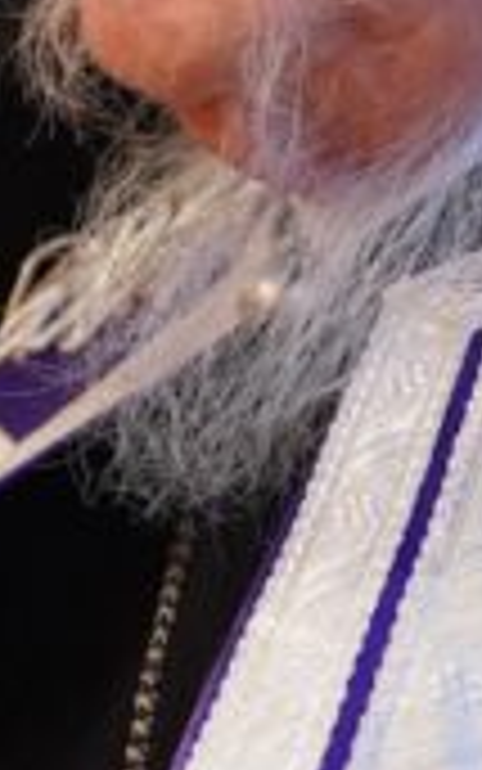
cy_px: 164
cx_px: -1014
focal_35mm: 287
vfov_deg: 7.3
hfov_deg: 4.4
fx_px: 6027
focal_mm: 47
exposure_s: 1/160
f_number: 4
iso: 6400
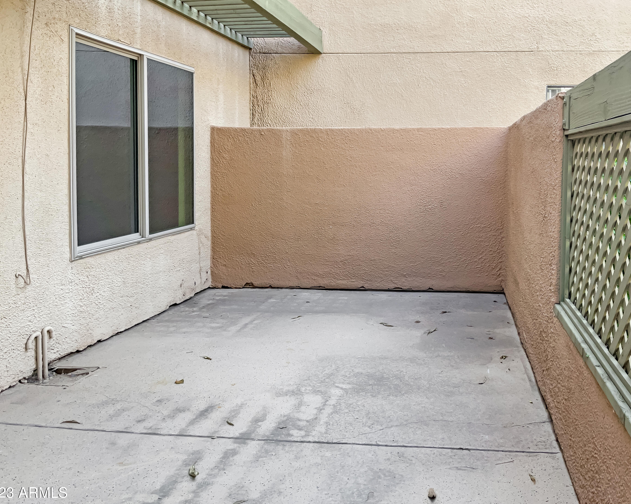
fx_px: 579
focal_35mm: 31
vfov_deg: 47.1
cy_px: 258
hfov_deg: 57.2
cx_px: 326
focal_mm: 3
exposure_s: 1/120
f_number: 1.8
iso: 20
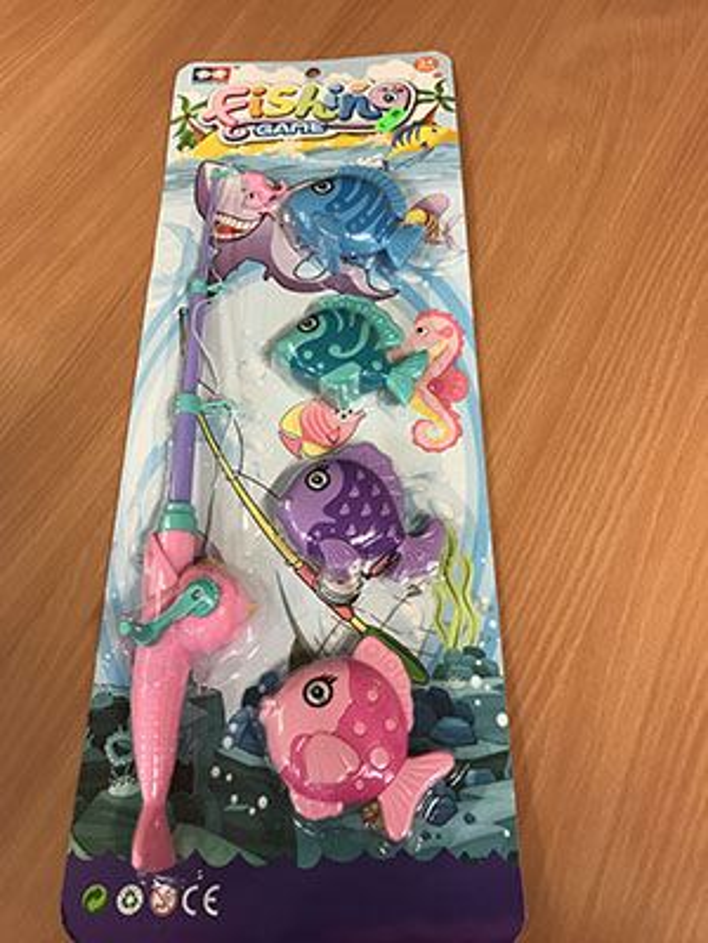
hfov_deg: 49.7
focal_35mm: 28
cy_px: 472
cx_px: 354
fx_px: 764
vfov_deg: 63.4
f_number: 1.8
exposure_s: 1/17
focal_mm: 3.99
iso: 40
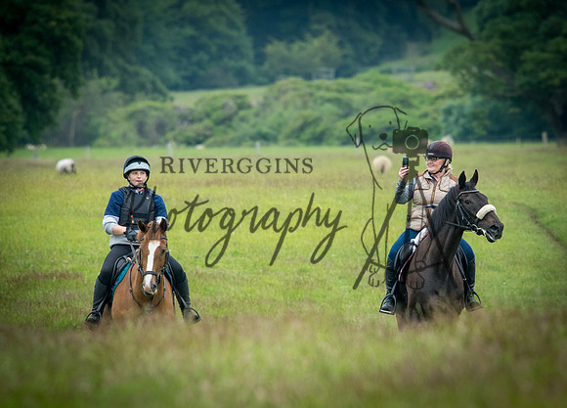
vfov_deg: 2.4
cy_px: 246
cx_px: 367
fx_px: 9902
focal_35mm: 614
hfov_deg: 3.3
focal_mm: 300
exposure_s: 1/800
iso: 1250
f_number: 5.6
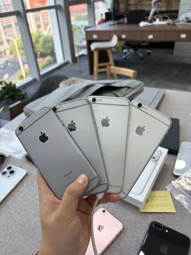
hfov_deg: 53.1
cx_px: 96
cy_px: 128
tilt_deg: -34.7
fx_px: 191
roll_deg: +6.1
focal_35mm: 26
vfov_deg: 67.3
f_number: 1.6
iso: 40
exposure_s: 1/100
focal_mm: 5.96
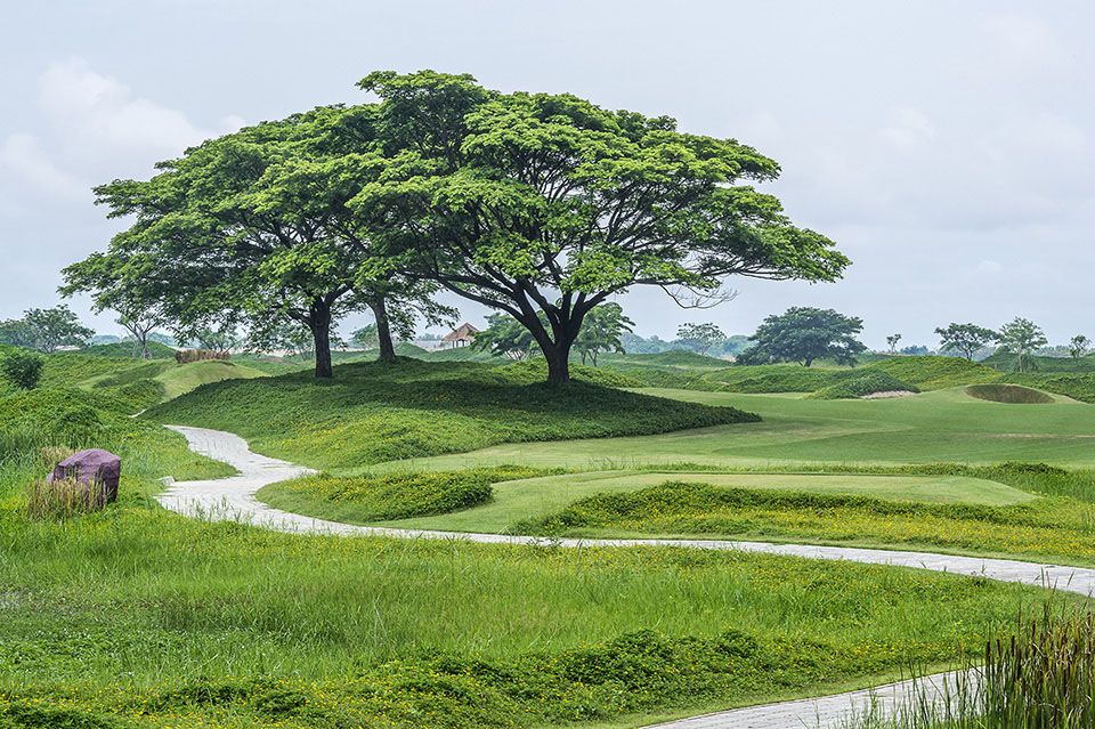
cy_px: 364
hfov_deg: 15.2
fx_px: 4104
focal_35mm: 135
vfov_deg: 10.1
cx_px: 548
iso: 320
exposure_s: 1/125
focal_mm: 135
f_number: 22
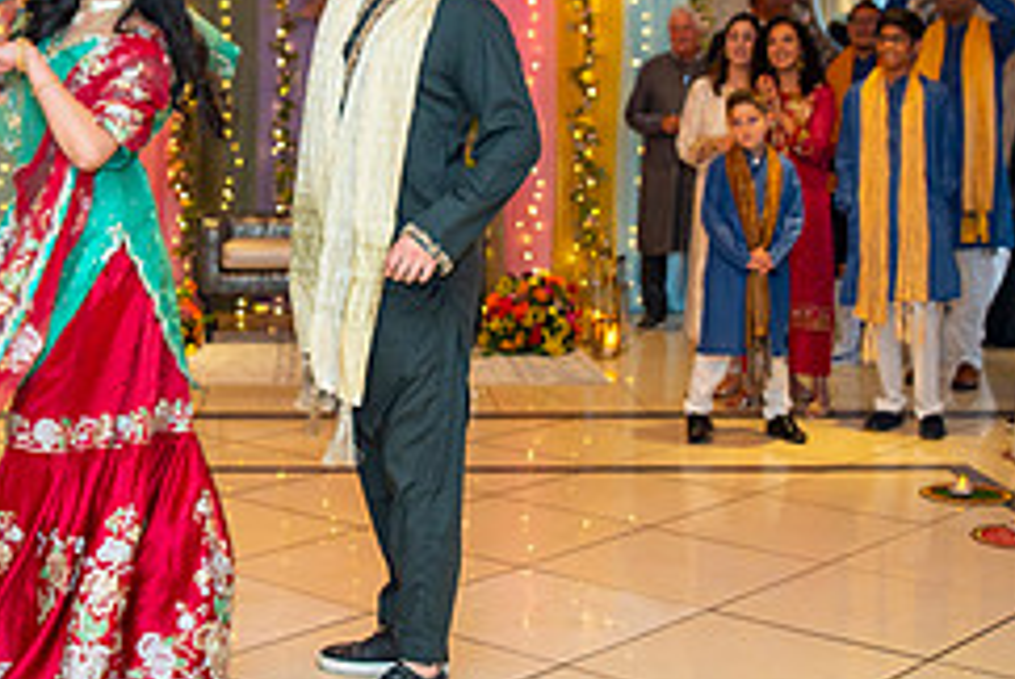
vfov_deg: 21.5
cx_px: 319
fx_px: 1778
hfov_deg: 31.5
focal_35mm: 63
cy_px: 222
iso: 1000
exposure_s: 1/100
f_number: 2.8
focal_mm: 24
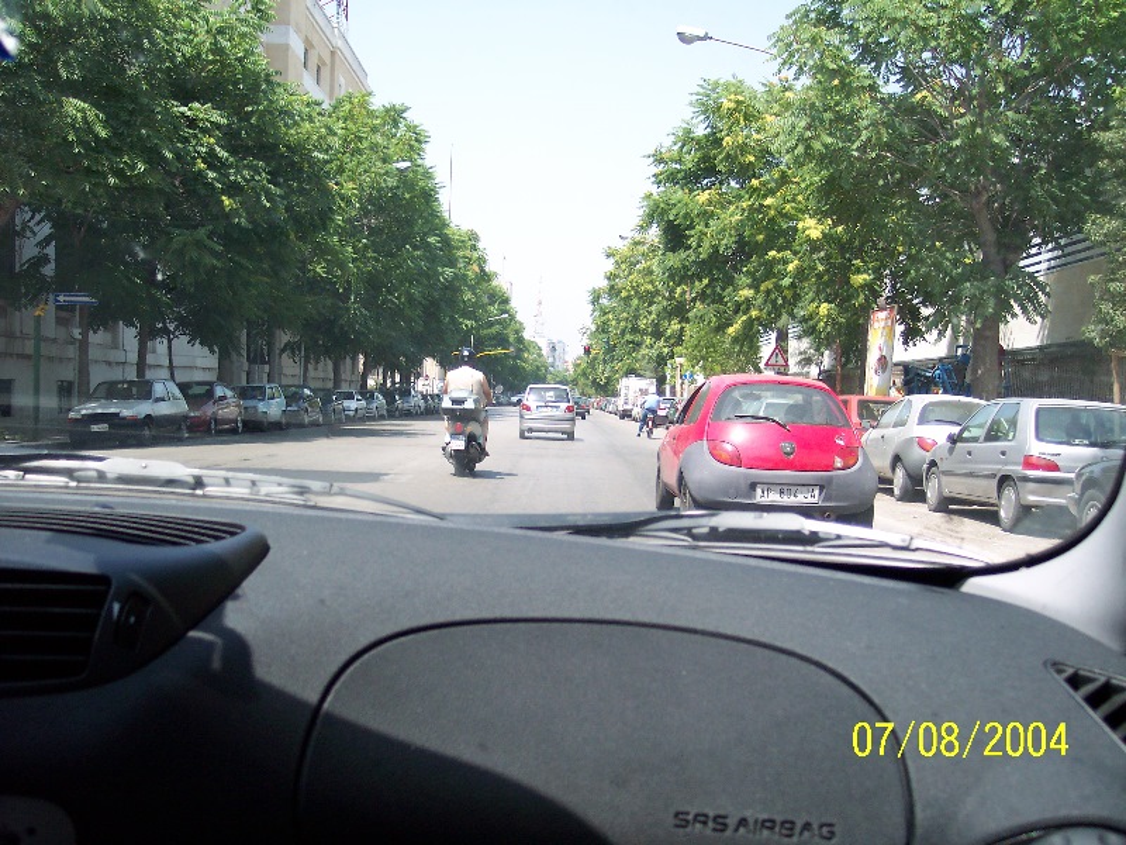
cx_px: 563
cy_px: 422
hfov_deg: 49.0
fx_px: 1236
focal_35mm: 38
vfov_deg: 37.7
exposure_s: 1/700
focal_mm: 8
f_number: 2.8
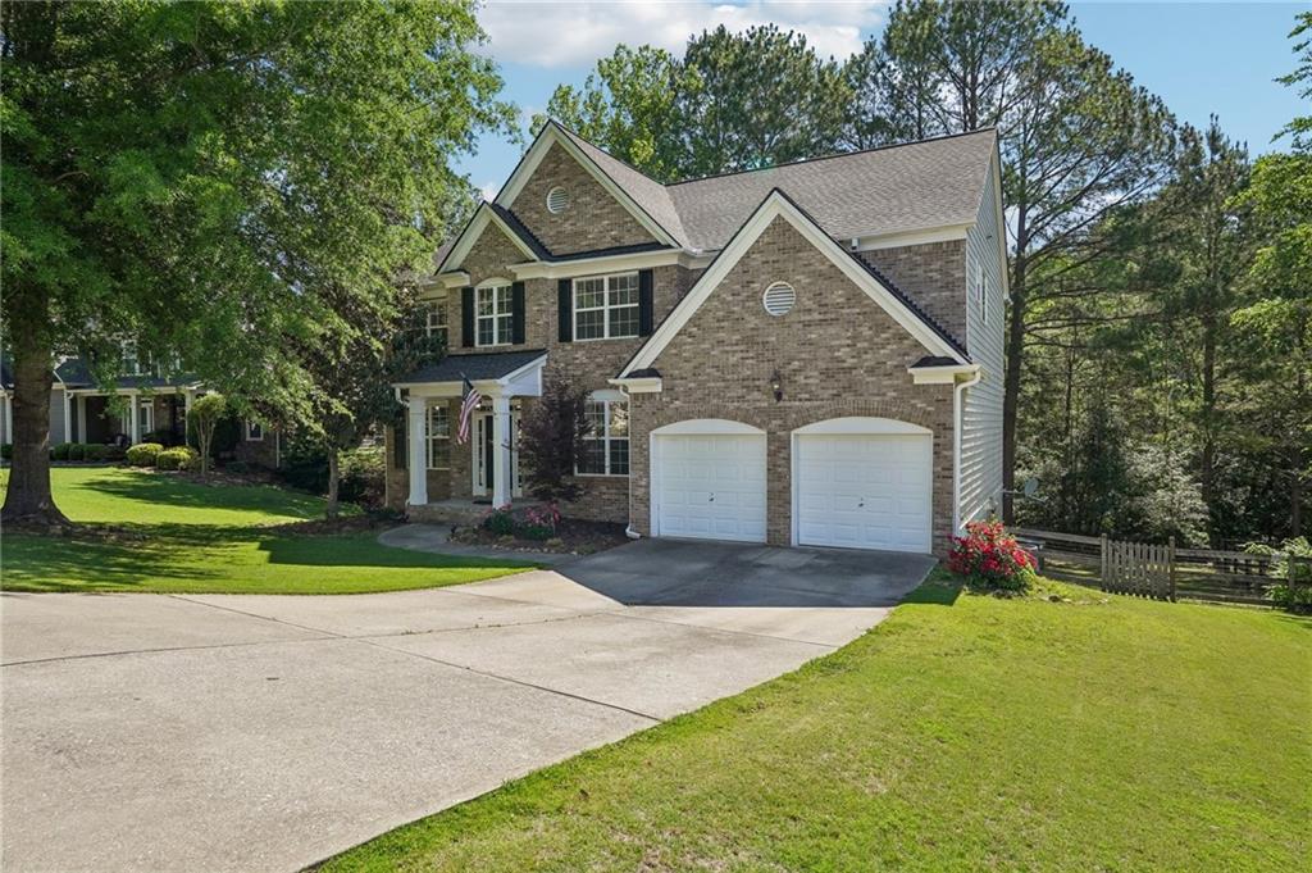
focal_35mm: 21
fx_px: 765
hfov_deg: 81.2
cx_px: 656
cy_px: 436
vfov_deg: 59.4
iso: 800
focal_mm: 21
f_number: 8
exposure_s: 1/1250
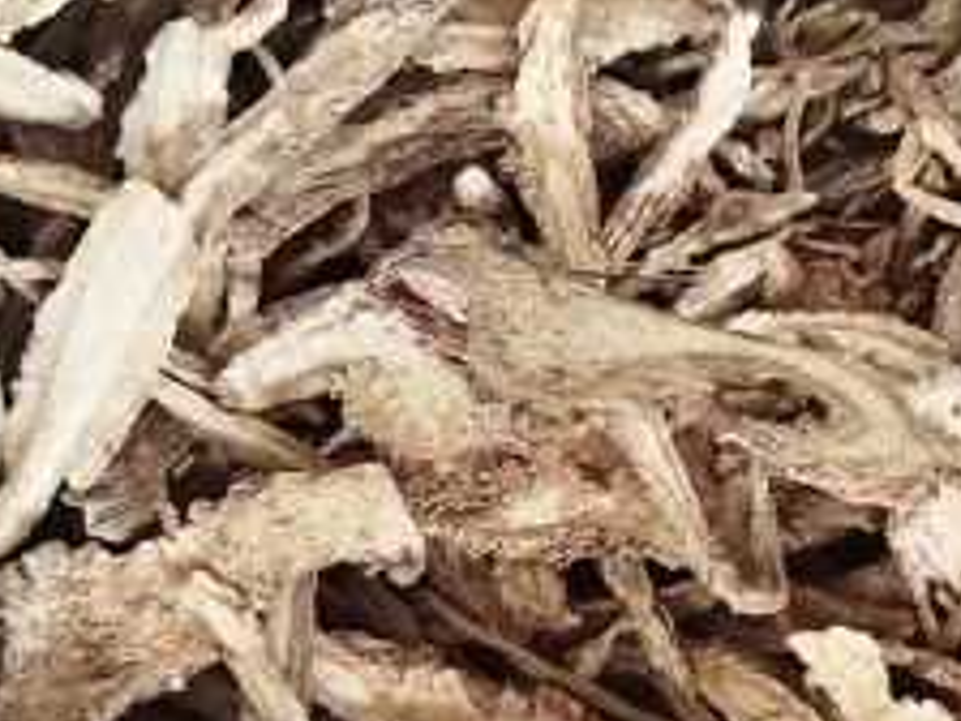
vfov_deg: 15.5
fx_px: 2582
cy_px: 794
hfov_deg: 20.7
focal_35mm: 93
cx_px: 845
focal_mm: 4.95
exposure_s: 1/100
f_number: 1.9
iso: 1776
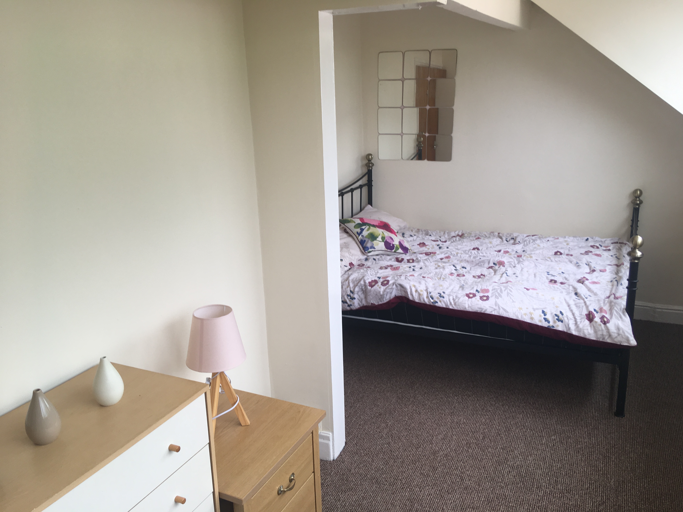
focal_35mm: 29
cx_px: 342
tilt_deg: -16.5
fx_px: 572
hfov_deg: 61.7
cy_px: 256
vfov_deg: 48.2
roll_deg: +2.1
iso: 25
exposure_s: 1/50
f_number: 2.2
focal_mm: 4.15
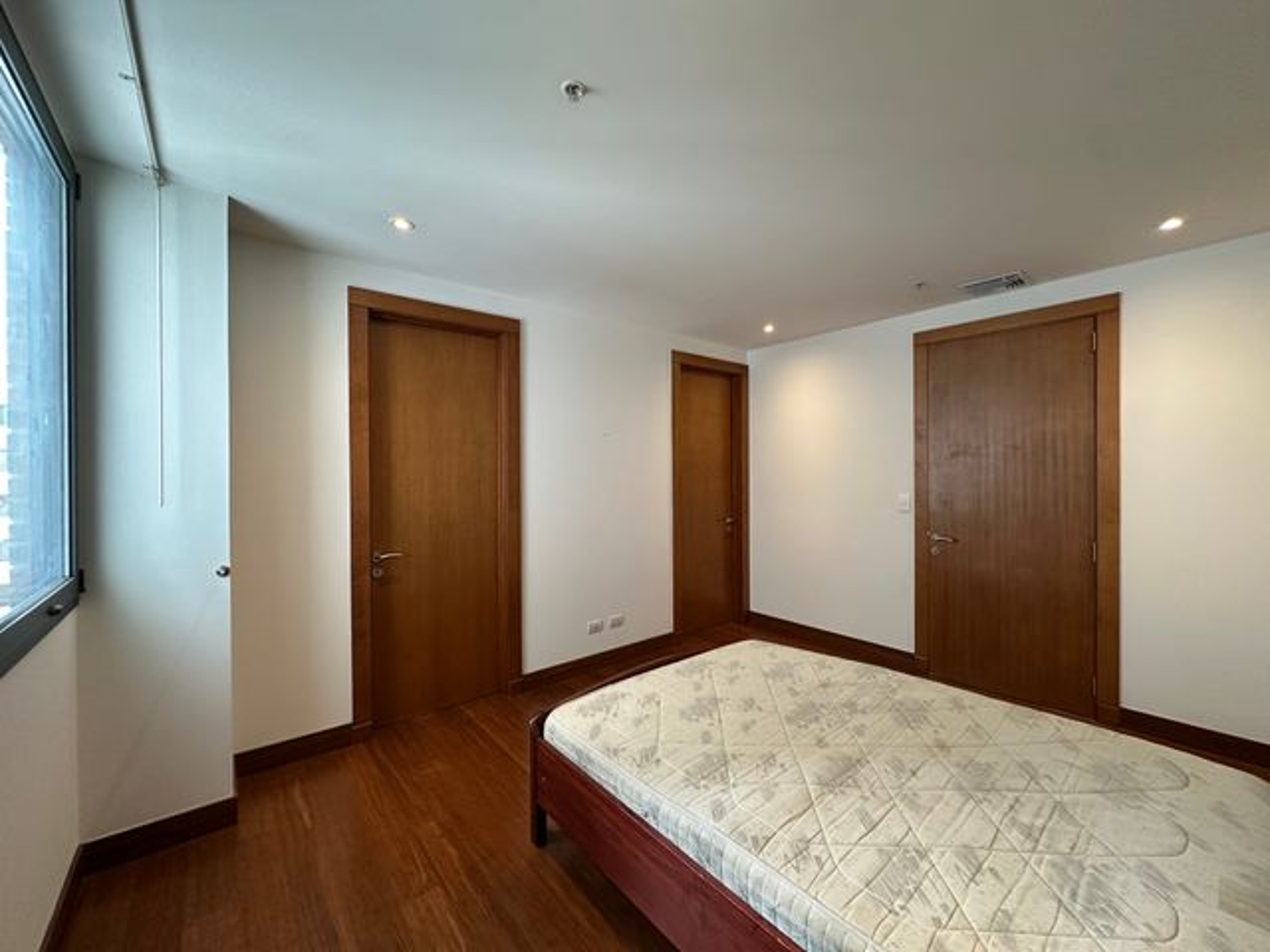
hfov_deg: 102.1
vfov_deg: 85.7
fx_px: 514
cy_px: 476
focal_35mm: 14
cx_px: 635
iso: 200
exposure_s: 1/60
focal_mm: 2.22
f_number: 2.2
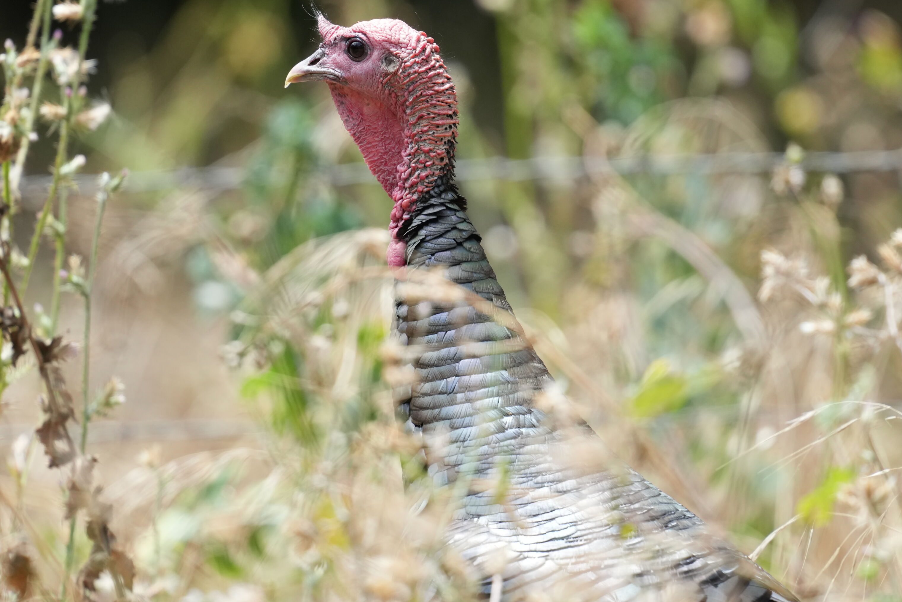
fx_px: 21346
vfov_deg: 1.6
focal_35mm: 852
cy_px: 239
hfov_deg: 2.4
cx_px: 403
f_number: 5.6
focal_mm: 600
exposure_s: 1/1250
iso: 1250
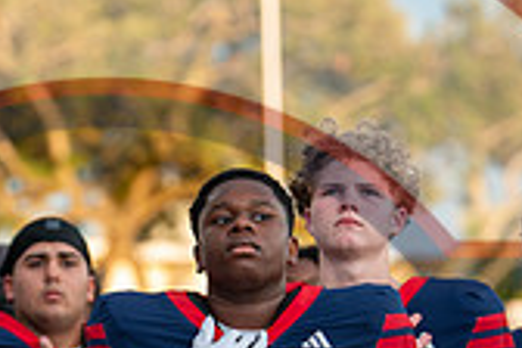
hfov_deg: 5.4
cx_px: 93
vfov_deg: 3.6
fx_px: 5510
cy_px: 415
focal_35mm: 380
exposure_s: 1/1000
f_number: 2.8
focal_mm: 110
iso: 1250
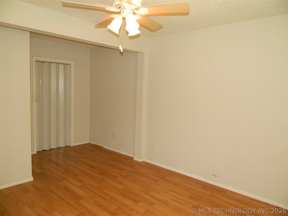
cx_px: 144
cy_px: 108
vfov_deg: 54.9
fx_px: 208
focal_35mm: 25
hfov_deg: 69.4
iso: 200
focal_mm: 4.5
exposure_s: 1/30
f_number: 3.1
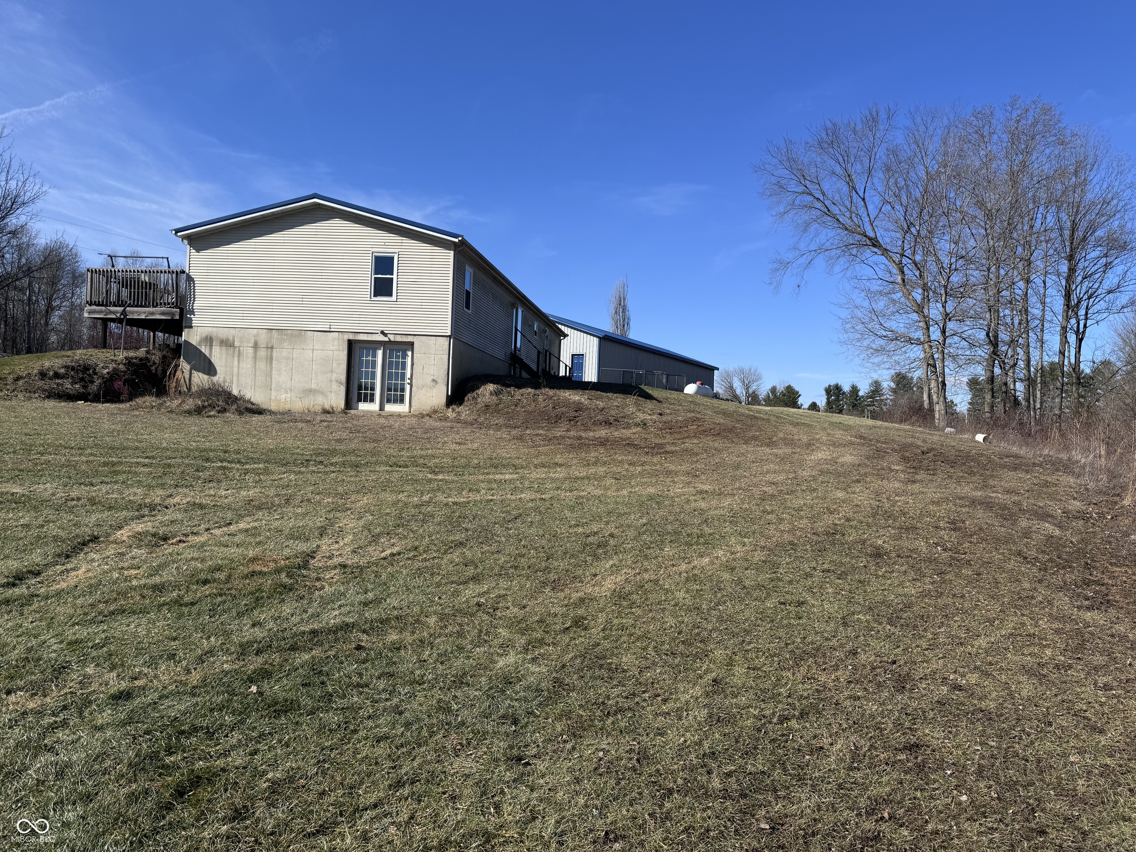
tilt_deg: +0.6
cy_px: 426
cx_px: 568
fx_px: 788
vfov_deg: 56.8
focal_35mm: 24
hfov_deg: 71.6
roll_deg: -2.7
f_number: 1.78
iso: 80
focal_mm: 6.76
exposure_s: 1/4608
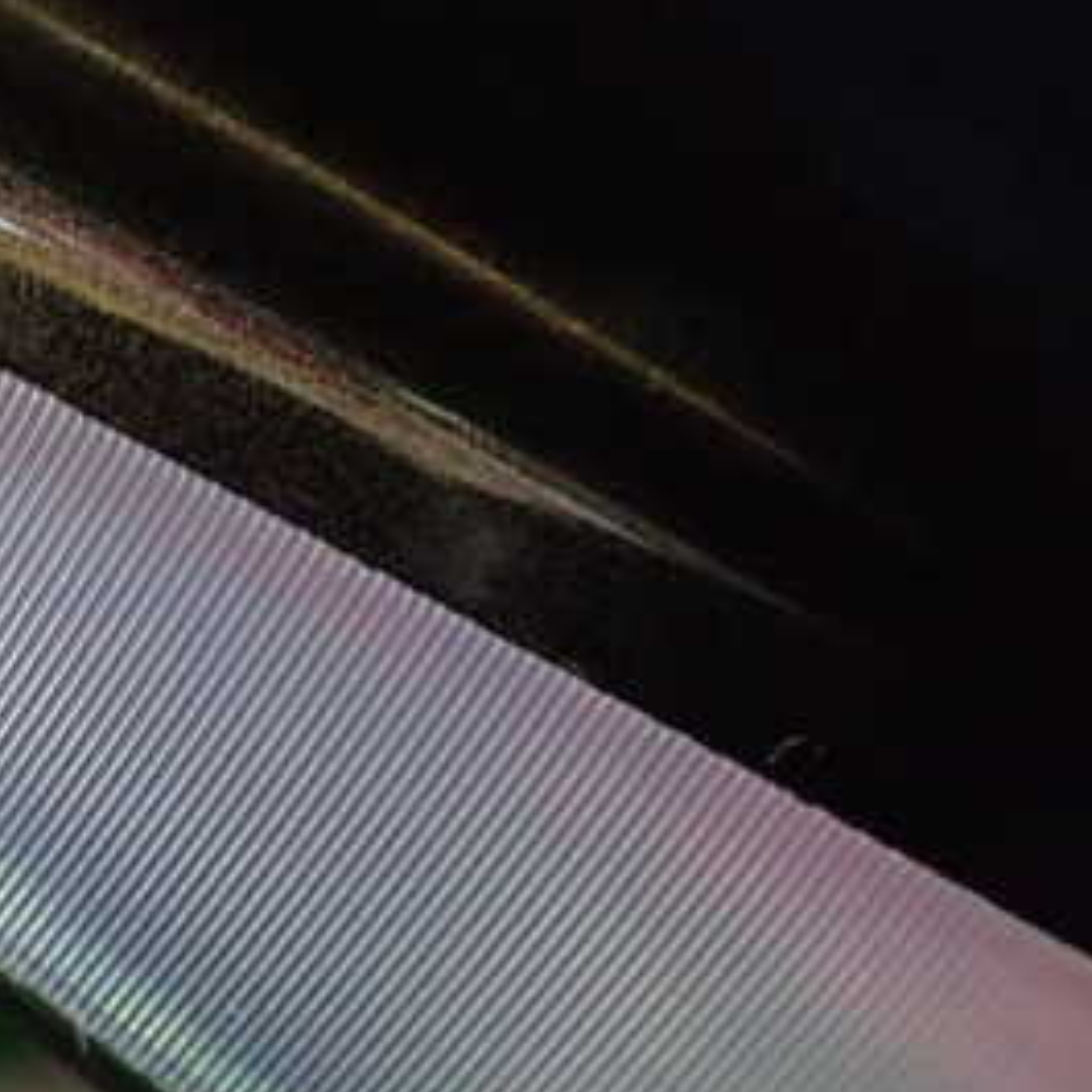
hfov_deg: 26.4
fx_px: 2141
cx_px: -99
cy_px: 354
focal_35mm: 60
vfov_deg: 28.4
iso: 1250
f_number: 2.3
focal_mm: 5.4
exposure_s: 1/30
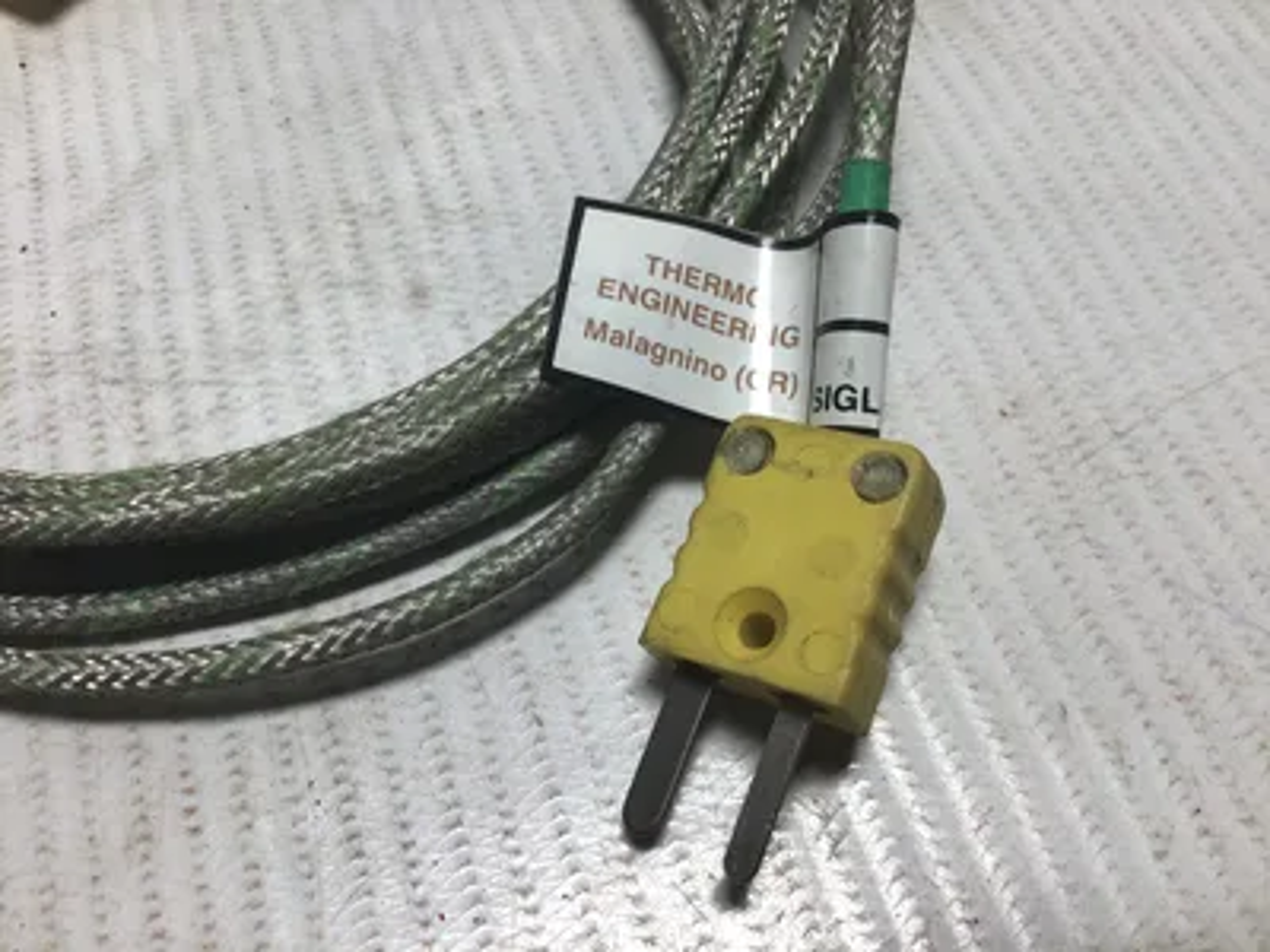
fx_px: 1137
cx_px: 635
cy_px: 476
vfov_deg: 45.4
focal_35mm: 31
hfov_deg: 58.4
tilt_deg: -60.7
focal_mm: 3.3
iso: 25
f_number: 2.4
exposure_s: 1/130
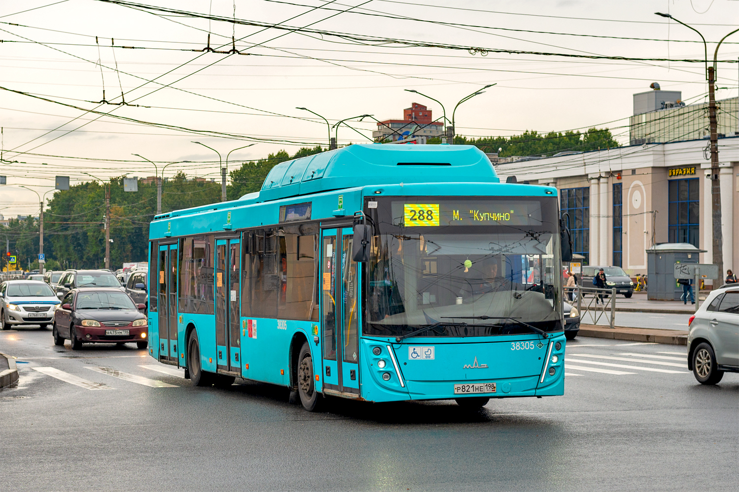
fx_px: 1026
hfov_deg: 39.6
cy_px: 246
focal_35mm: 50
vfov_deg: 27.0
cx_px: 370
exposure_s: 1/500
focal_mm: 50
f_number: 5.6
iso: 200
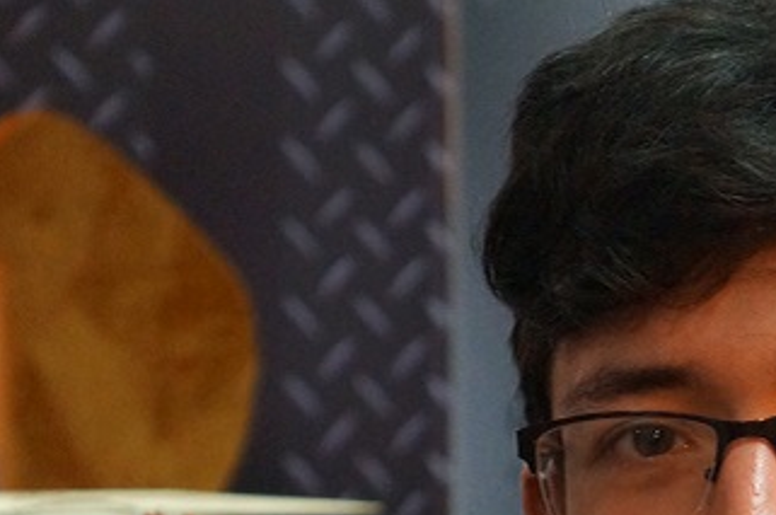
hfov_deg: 15.3
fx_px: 2874
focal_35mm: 134
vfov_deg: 10.0
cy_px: 671
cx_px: 527
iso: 2500
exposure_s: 1/160
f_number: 4
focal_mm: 29
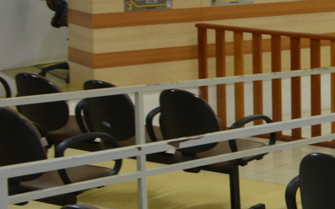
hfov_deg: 15.7
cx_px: 629
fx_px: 1013
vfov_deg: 11.6
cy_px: -33
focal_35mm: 111
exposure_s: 1/20
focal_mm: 18
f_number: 5
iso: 500
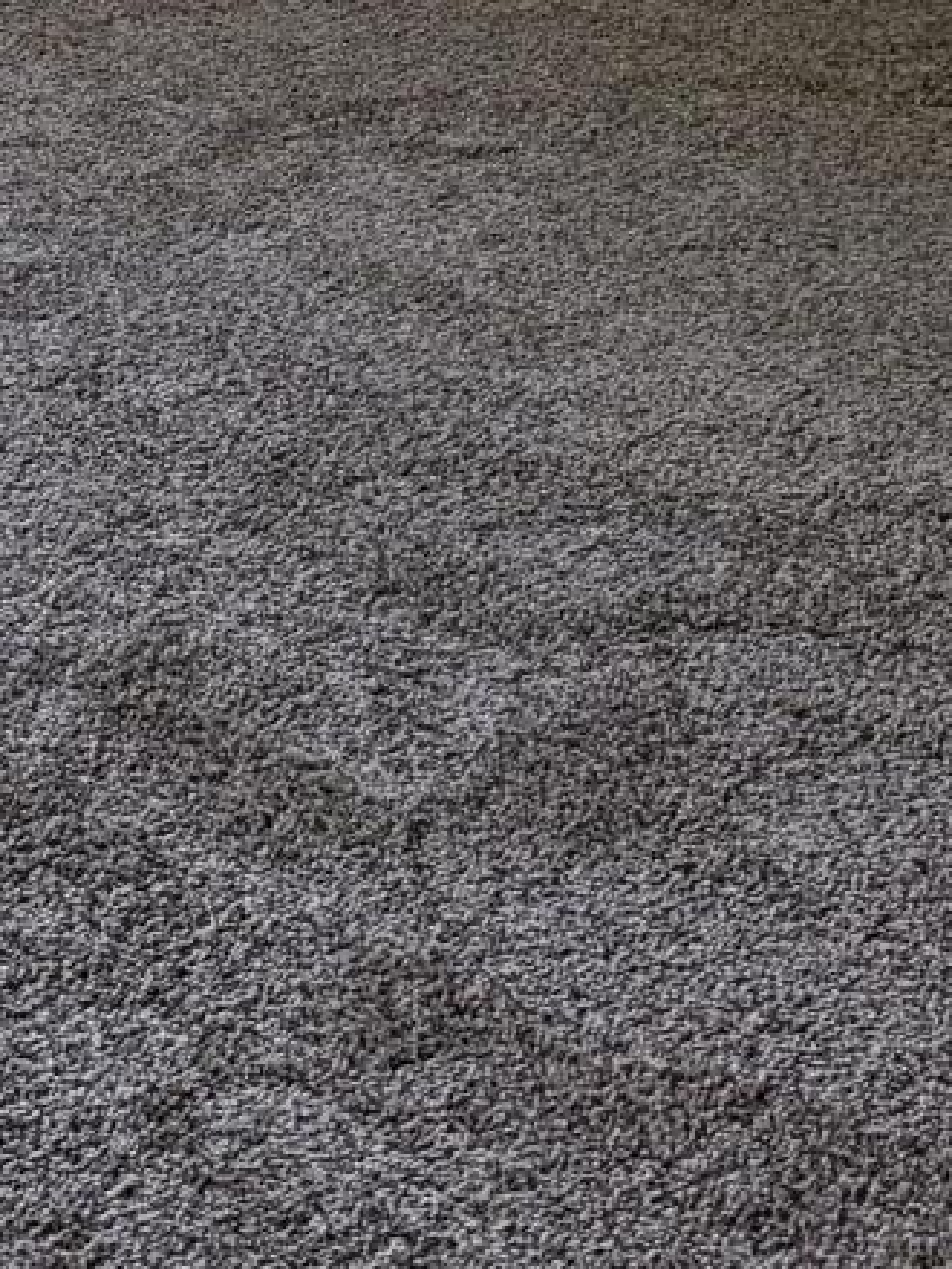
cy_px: -632
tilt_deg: -8.3
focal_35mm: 109
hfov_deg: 13.3
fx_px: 3997
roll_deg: -1.6
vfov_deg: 16.5
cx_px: -113
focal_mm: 6.76
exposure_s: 1/221
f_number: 1.78
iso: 200
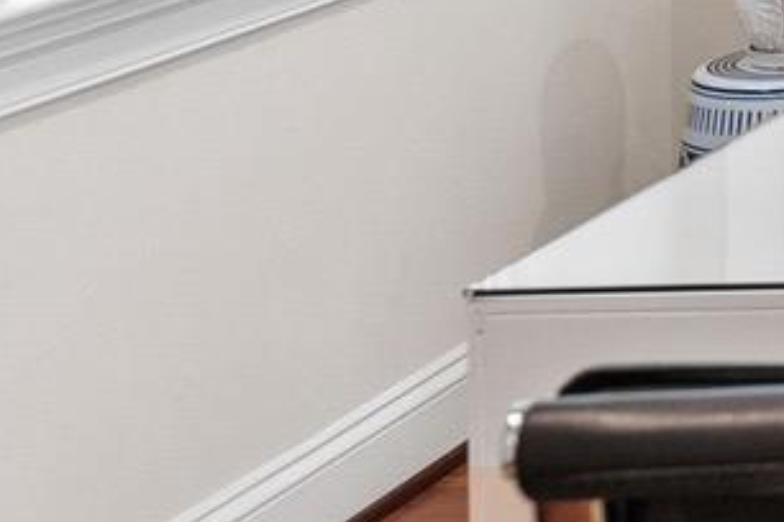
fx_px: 2918
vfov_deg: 9.2
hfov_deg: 11.4
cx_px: 2106
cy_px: -736
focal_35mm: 134
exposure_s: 1/25
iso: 800
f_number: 4
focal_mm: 20
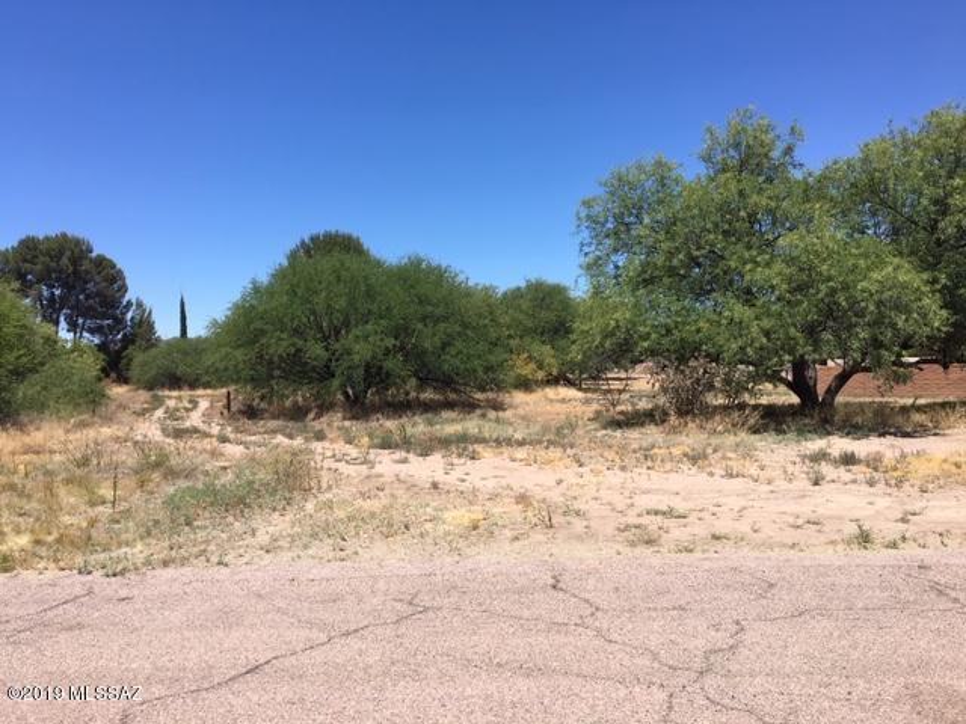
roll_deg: +1.4
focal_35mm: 29
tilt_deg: -0.6
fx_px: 809
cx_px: 483
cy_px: 362
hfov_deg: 61.7
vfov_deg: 48.2
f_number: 2.2
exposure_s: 1/1570
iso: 25
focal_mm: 4.15
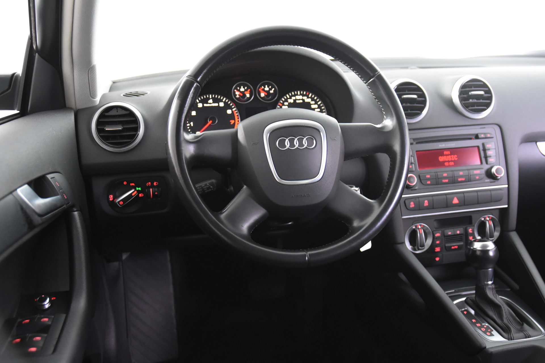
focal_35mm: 39
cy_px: 182
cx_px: 272
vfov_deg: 34.2
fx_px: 590
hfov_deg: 49.6
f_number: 3.2
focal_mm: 26
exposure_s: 1/40
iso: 4000
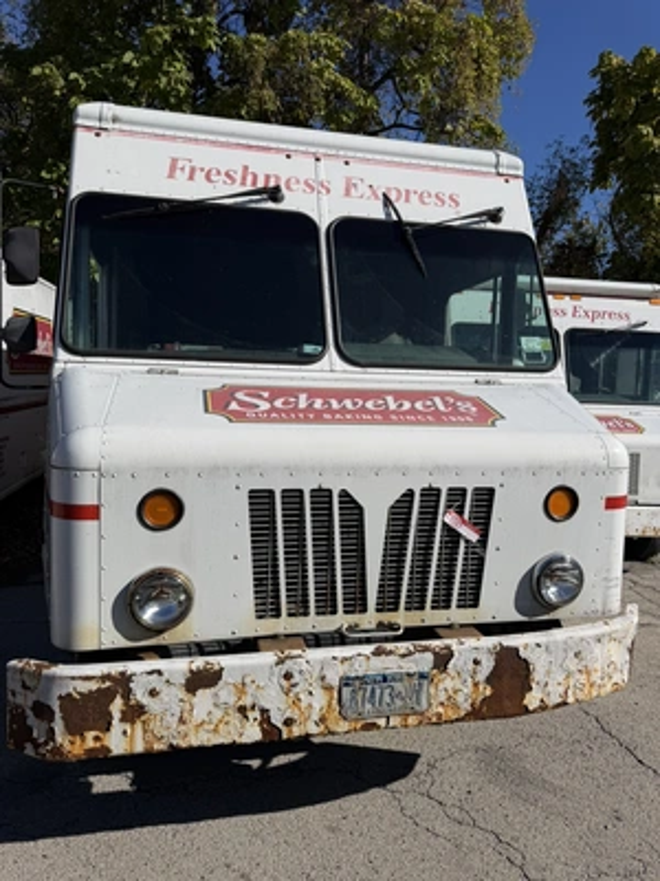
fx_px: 610
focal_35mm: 24
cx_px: 330
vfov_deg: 71.6
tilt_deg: +0.3
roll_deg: -2.2
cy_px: 440
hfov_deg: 56.8
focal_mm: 6.76
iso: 80
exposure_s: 1/10309
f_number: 1.78
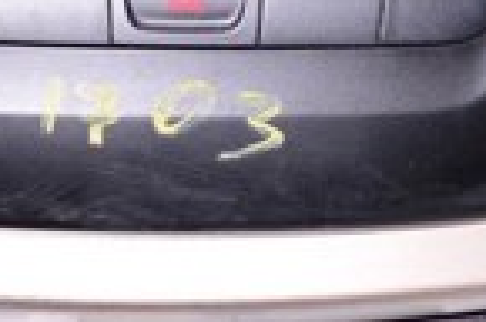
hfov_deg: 12.9
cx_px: 194
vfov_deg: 8.3
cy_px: -206
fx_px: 2142
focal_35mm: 159
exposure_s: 1/200
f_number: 8
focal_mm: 24
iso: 1600
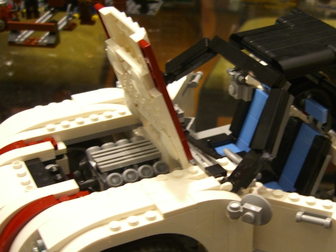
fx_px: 631
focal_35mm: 65
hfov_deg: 29.6
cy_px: 153
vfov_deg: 22.5
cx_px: 224
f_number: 2.8
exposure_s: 1/8
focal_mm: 7.9
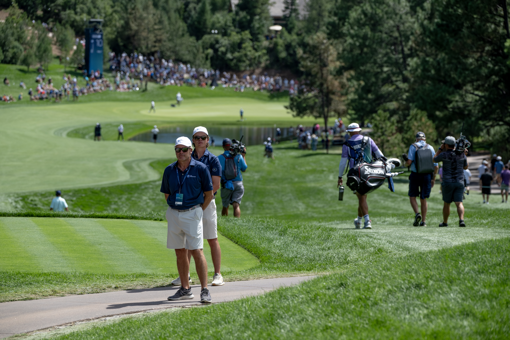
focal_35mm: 180
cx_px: 255
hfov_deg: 11.4
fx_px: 2550
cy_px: 170
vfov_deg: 7.6
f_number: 5.6
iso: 500
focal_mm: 180
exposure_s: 1/1600
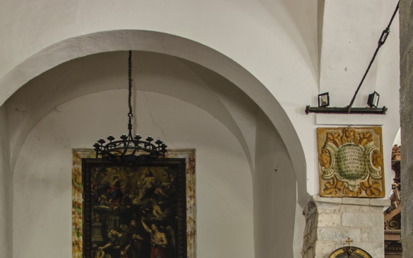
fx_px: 777
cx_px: 176
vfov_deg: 18.4
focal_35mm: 69
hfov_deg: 29.7
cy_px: 261
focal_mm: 18
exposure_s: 1/1.25
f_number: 3.5
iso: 100
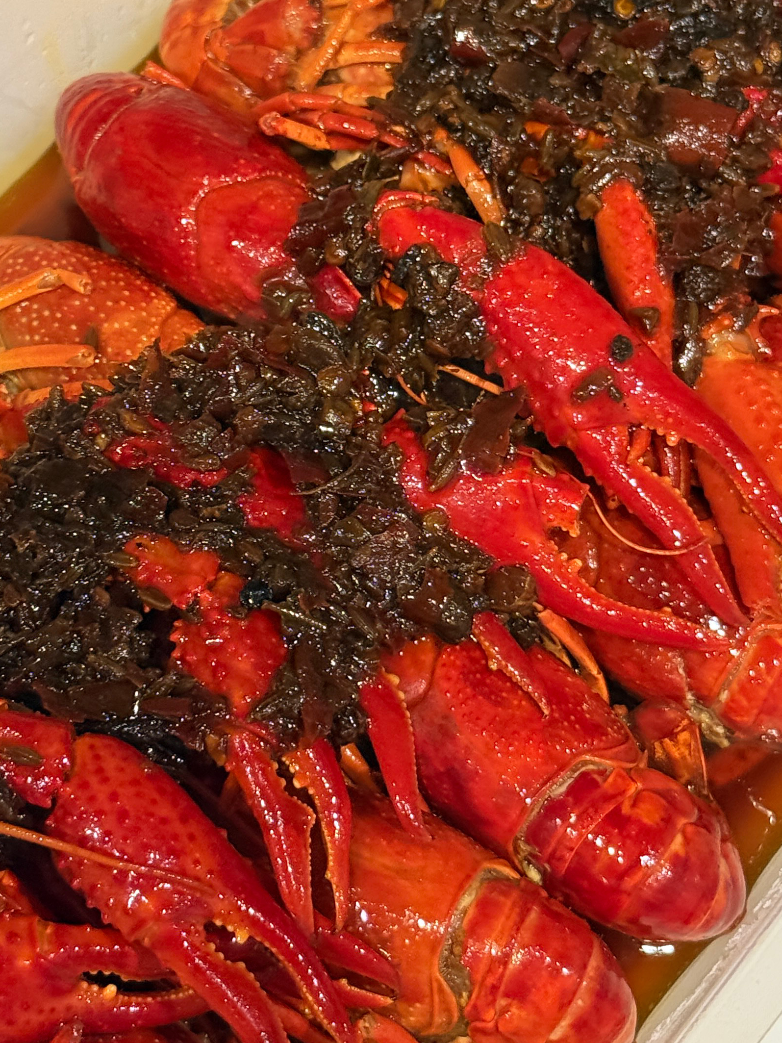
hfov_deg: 16.2
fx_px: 2741
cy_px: 412
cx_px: 383
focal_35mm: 91
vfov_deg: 21.5
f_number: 1.78
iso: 500
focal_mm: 6.76
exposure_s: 1/33
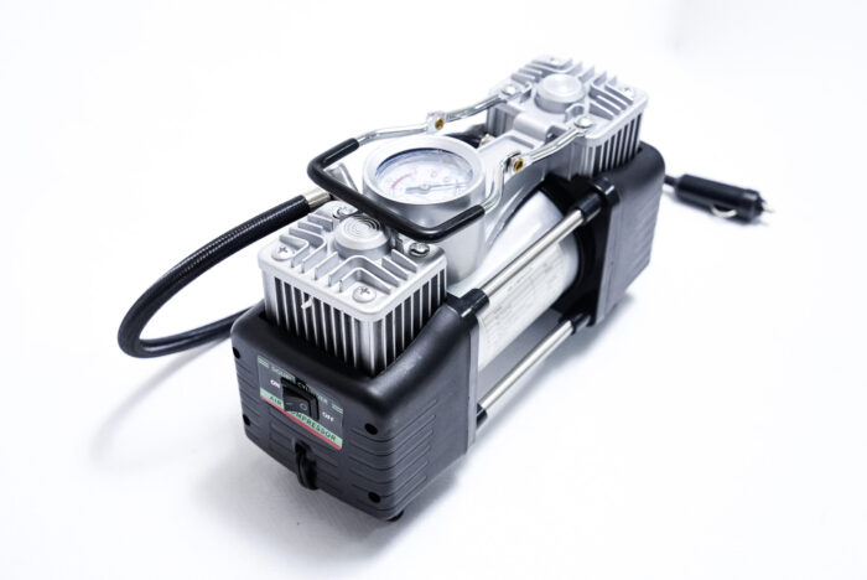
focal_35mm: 53
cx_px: 434
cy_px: 290
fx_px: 1277
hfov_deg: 37.5
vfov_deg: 25.6
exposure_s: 1/250
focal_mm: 53
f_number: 8
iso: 3200
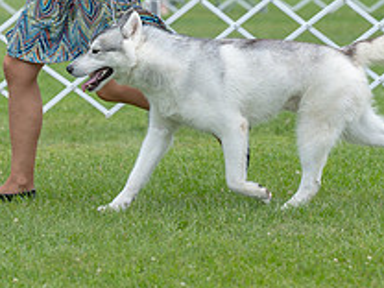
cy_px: -45
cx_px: 198
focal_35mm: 354
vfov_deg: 4.2
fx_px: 3927
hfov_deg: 5.6
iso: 400
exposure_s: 1/1000
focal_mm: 132
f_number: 4.5
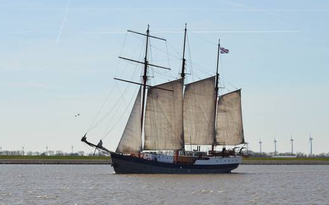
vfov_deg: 10.9
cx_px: 172
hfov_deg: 17.4
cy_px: 110
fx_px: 1076
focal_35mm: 120
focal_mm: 70
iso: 100
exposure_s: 1/640
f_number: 6.3
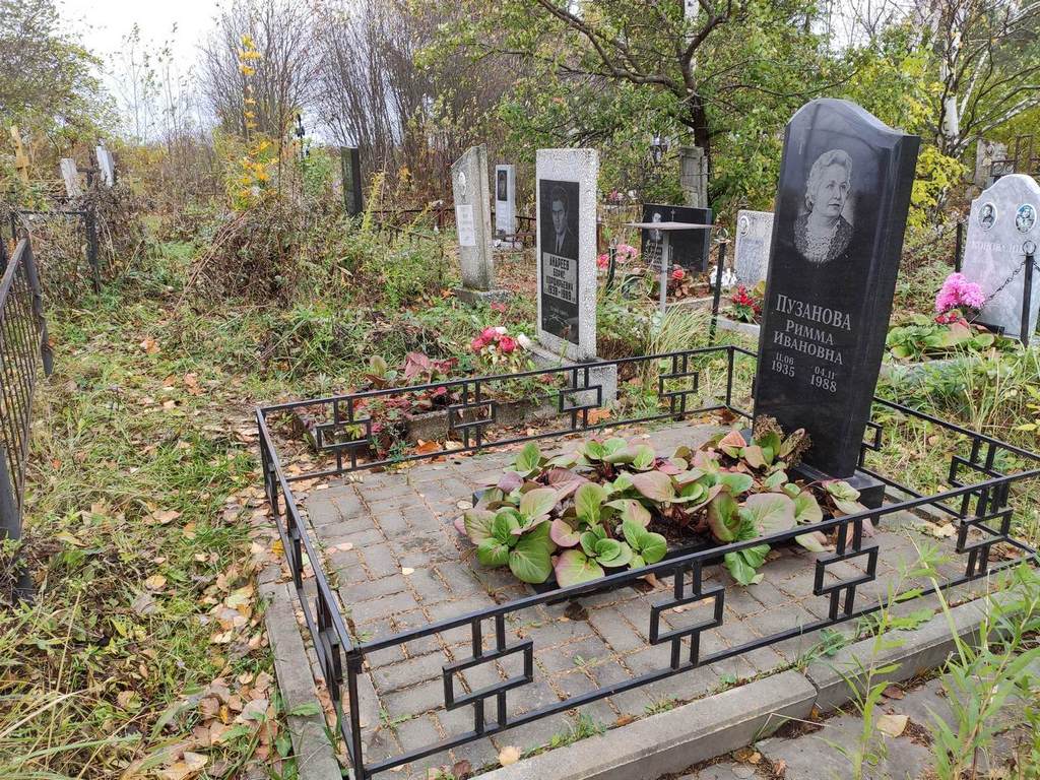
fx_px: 781
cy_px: 390
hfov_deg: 67.3
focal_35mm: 26
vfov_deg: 53.1
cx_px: 520
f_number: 1.75
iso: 112
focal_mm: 4.77
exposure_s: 1/278
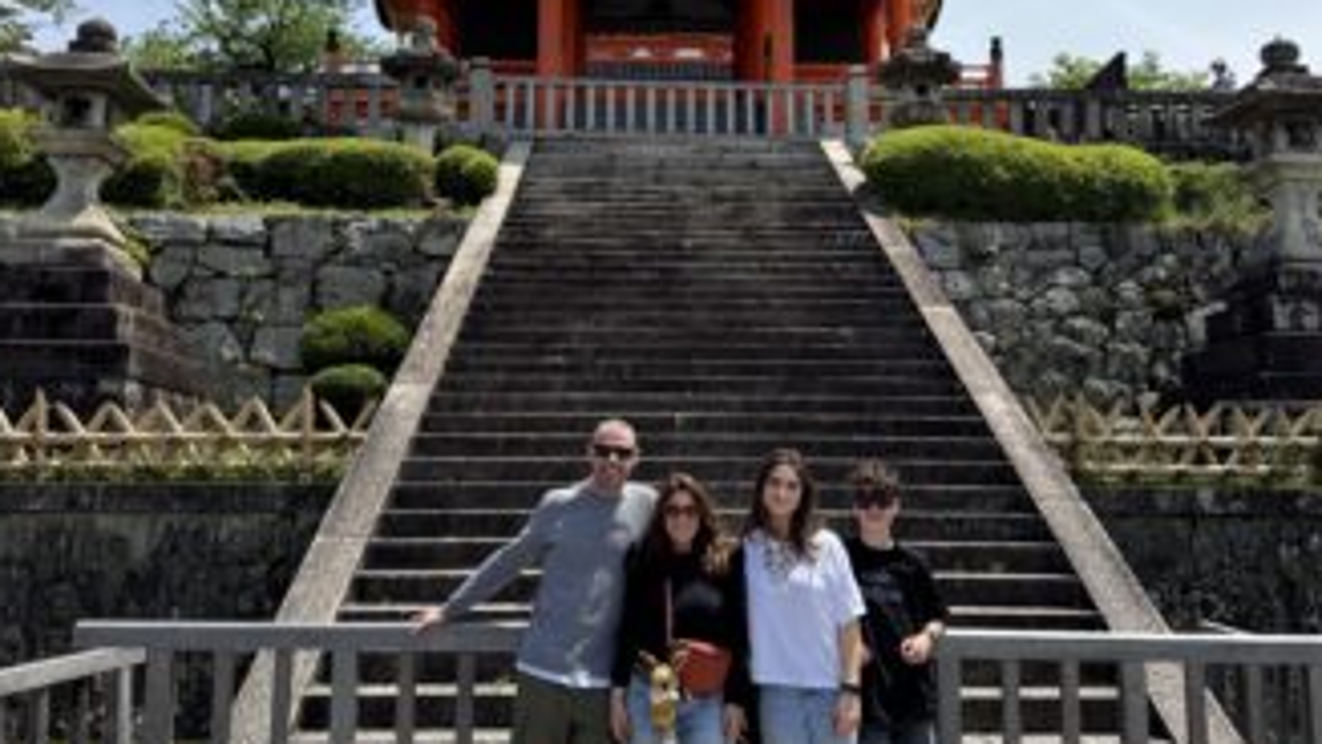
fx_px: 1262
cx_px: 663
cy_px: 222
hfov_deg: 55.3
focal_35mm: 36
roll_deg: -1.1
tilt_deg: +12.3
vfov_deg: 32.4
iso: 80
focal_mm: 6.76
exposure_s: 1/3802
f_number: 1.78
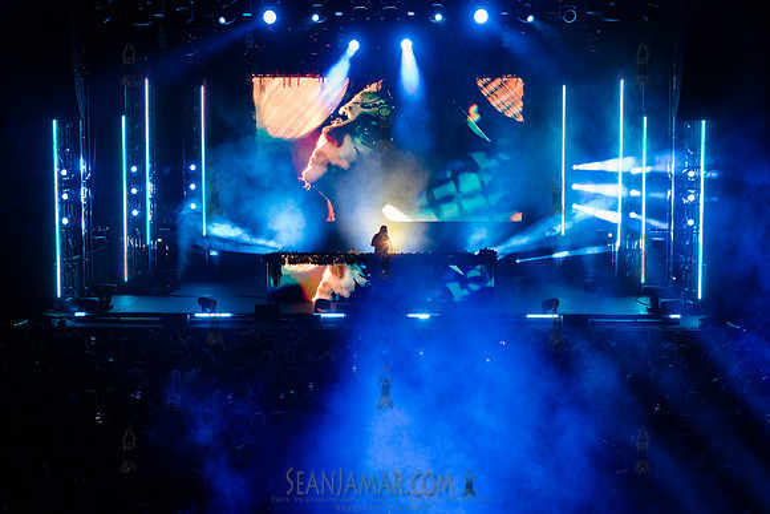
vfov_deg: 24.1
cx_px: 385
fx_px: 1203
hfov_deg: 35.5
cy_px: 257
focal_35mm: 56
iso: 6400
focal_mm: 56
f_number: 3.5
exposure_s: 1/400
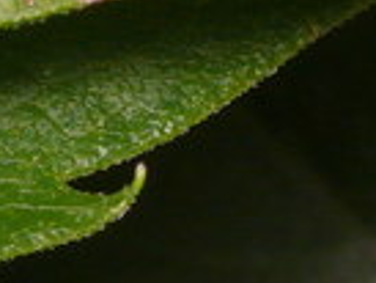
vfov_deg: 1.3
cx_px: 106
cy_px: -464
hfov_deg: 1.7
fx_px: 12383
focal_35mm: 1139
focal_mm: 38.7
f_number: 11
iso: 200
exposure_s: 1/640
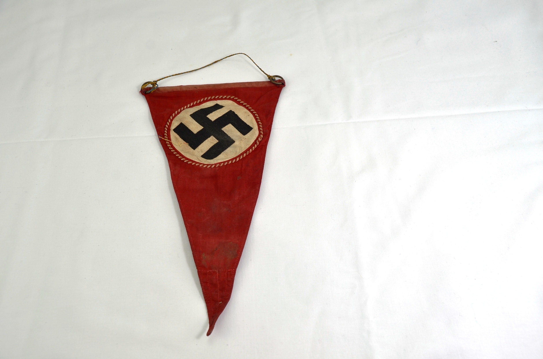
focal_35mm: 39
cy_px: 180
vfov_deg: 34.1
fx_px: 587
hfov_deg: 49.6
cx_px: 272
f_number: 6.3
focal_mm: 26
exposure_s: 1/160
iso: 200
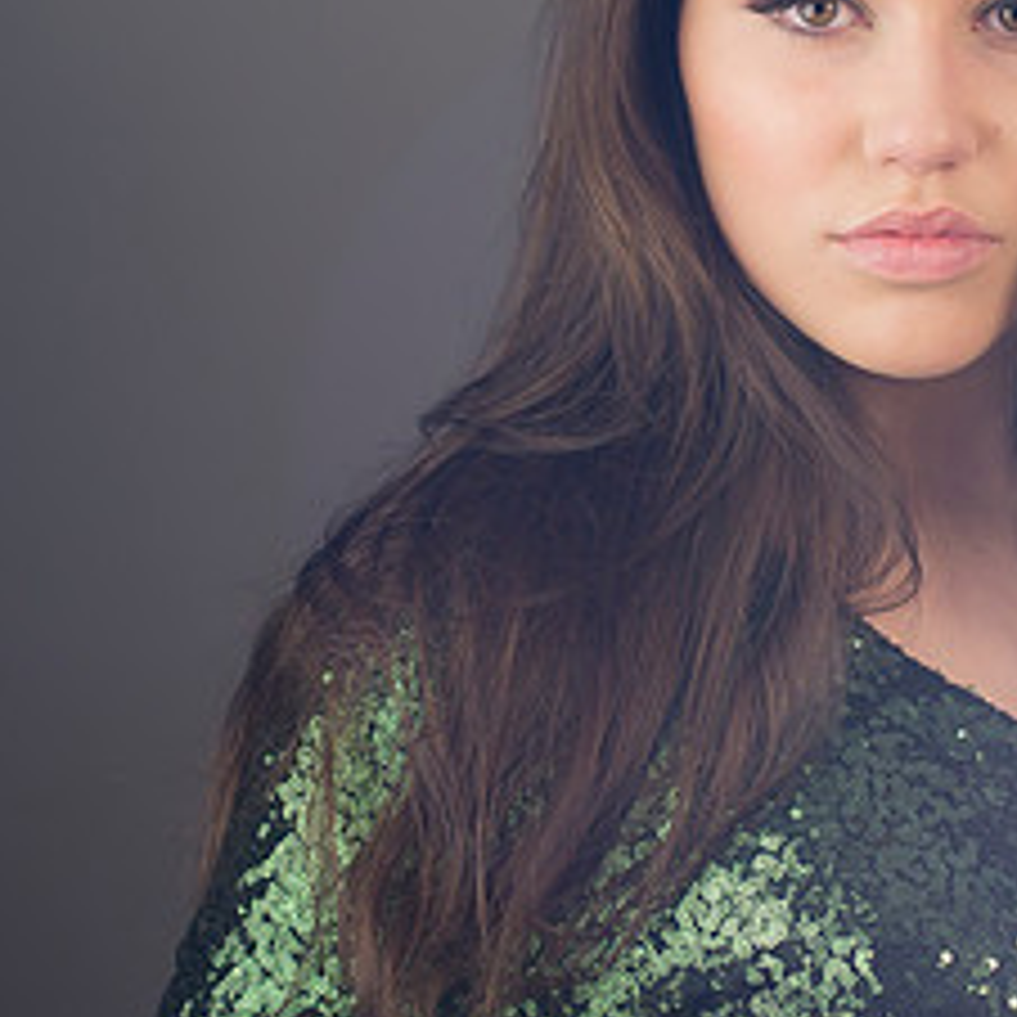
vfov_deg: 10.4
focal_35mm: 168
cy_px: 357
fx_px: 5584
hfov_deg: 10.4
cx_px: 586
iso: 200
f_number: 3.2
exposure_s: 1/160
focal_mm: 50
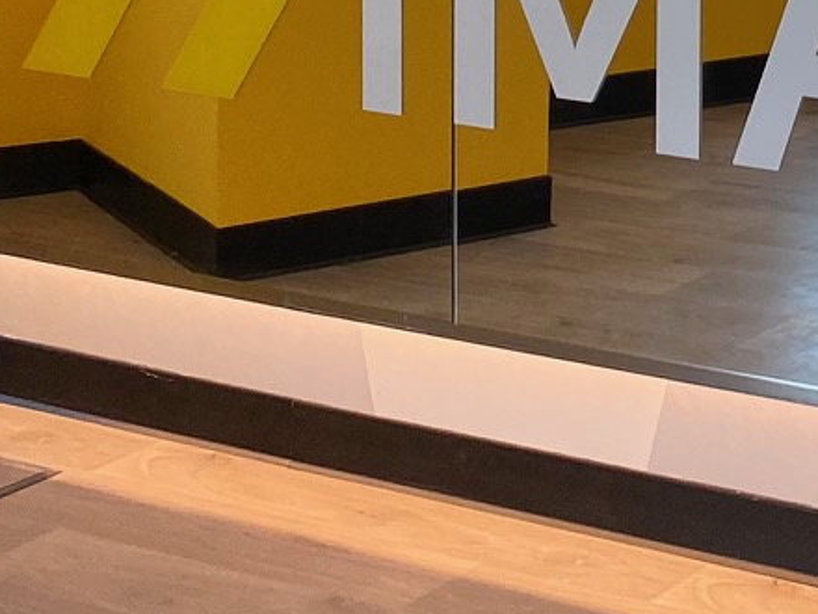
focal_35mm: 119
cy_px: -372
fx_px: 2812
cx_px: 1255
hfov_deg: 15.2
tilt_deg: -5.0
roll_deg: -1.6
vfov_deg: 11.8
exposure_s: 1/262
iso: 32
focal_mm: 4.25
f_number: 1.8
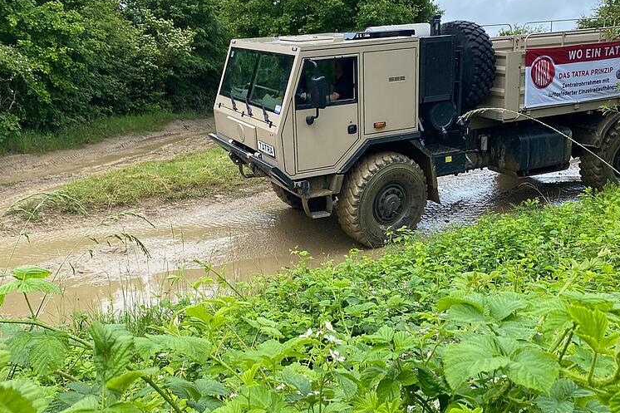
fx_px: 499
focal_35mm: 29
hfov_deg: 63.7
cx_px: 306
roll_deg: -1.3
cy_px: 185
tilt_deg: -9.6
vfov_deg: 44.9
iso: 32
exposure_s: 1/1193
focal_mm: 4.25
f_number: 1.8
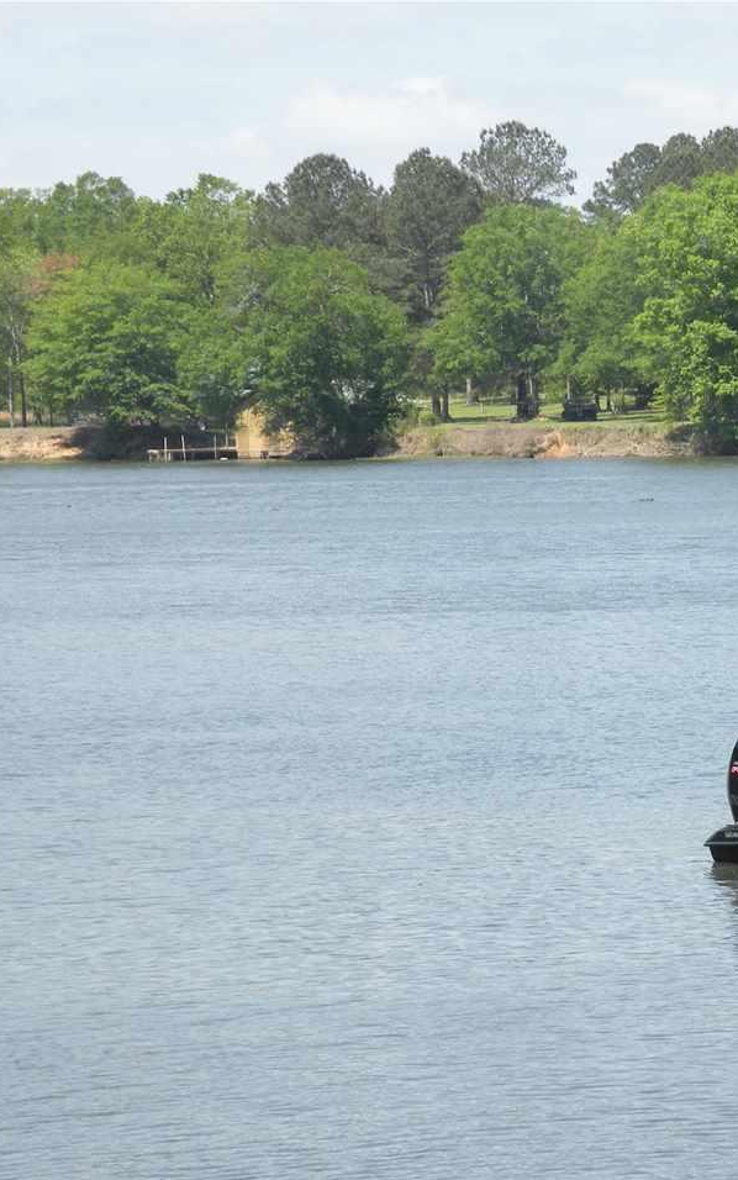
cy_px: 591
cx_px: 605
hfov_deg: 7.2
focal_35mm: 183
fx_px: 5886
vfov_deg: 11.4
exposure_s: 1/176
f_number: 6.3
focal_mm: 22.9
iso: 64
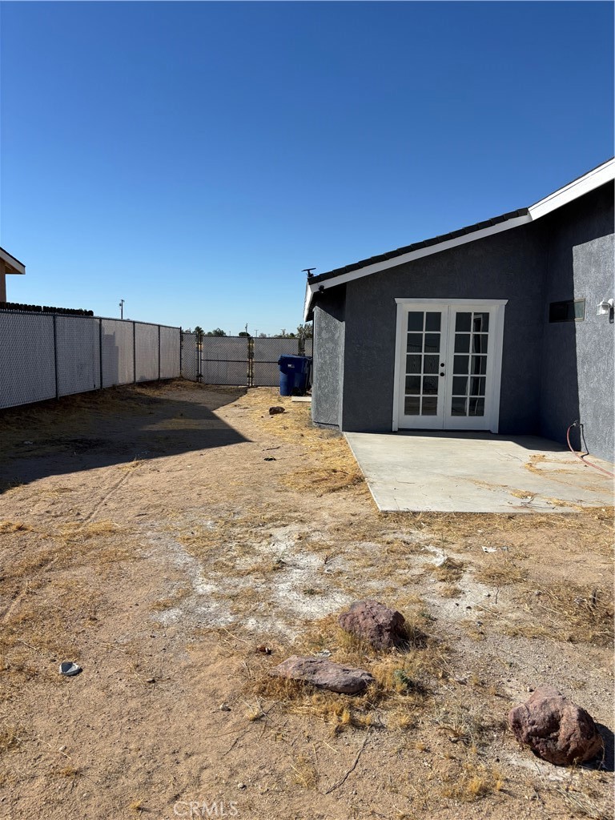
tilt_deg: -6.6
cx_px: 308
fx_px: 616
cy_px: 410
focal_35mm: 26
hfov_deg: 53.1
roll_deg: -2.1
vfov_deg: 67.3
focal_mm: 5.96
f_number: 1.6
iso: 50
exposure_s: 1/5348
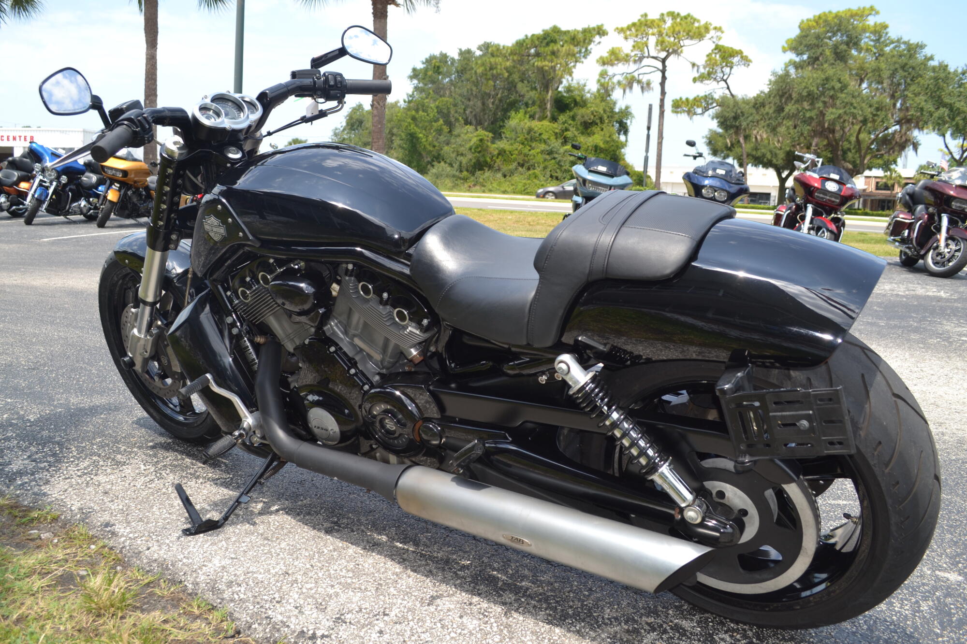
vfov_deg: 43.6
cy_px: 322
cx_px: 484
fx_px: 806
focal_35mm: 30
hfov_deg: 61.9
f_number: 6.3
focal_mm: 20
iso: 100
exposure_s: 1/200
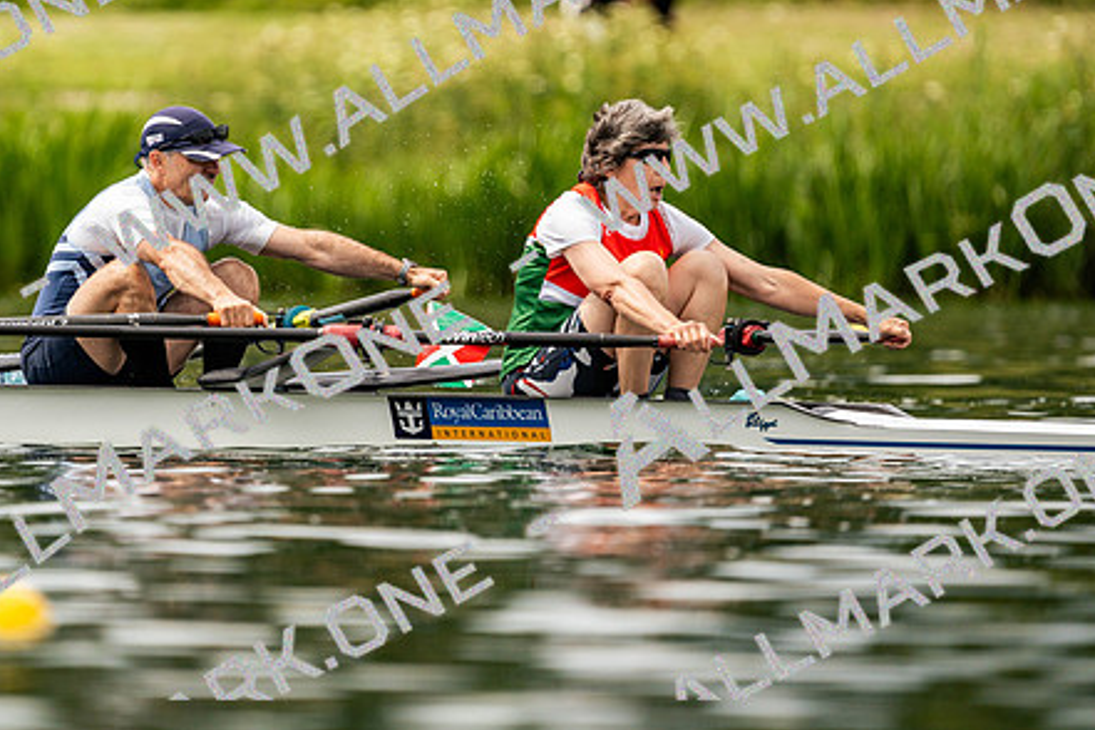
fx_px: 24027
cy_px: 274
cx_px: 397
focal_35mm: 790
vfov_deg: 1.7
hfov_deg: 2.6
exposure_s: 1/2000
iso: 320
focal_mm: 600
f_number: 6.3
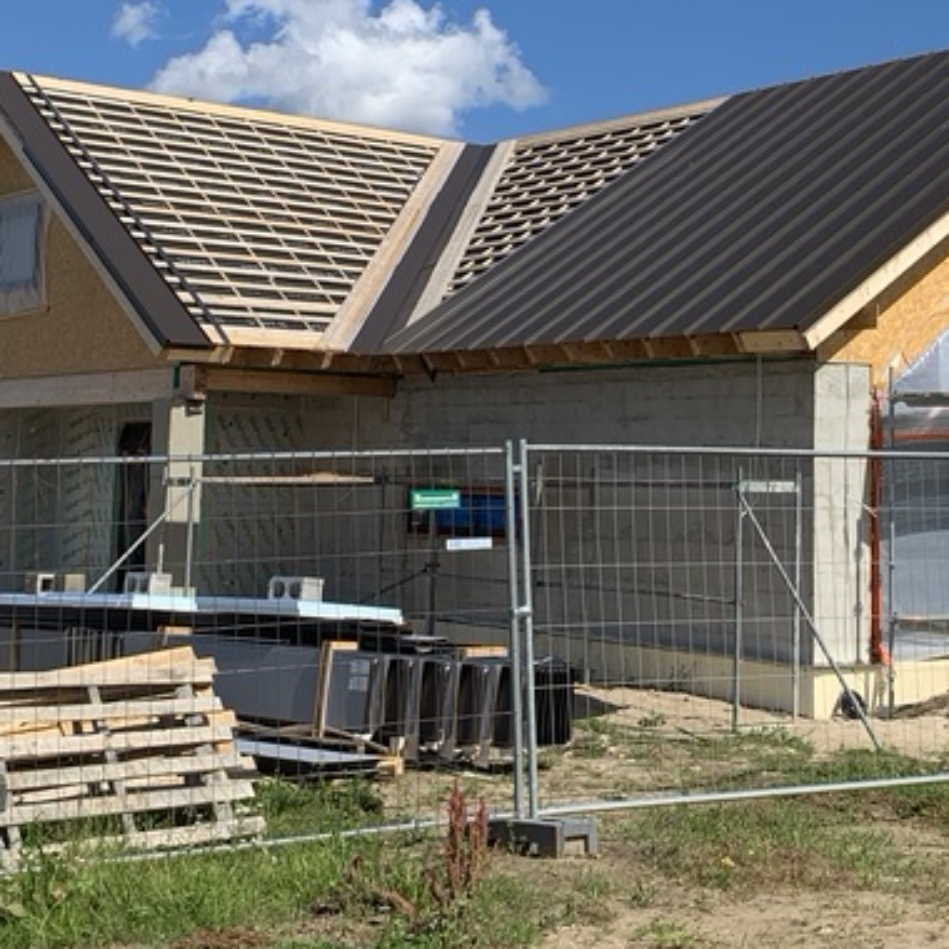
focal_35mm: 62
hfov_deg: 27.7
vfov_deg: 27.5
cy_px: 280
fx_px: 1923
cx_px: 572
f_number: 1.8
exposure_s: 1/2481
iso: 25
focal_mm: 4.25
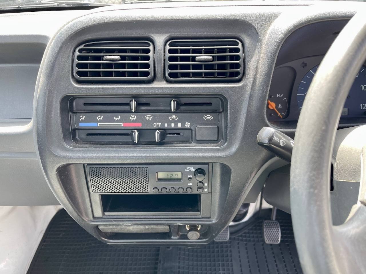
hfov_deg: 69.4
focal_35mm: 25
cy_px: 137
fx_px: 264
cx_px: 183
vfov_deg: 54.9
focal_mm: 5.1
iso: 64
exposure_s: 1/121
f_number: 1.6
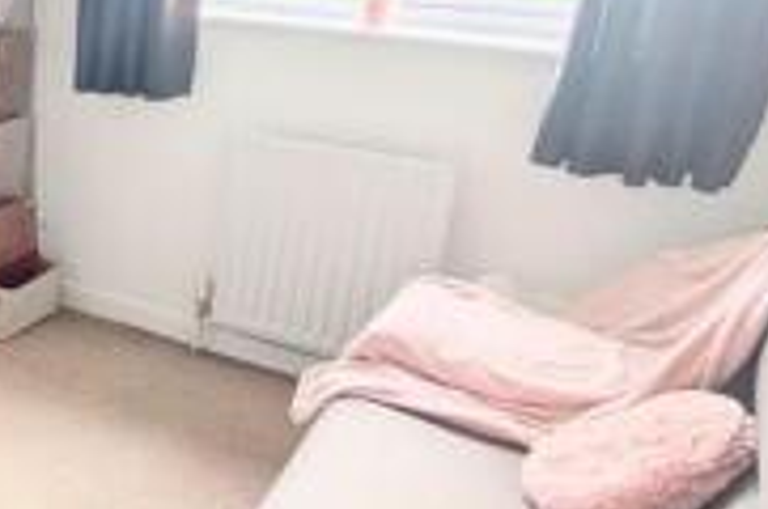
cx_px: -108
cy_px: 197
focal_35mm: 47
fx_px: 1001
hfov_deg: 35.0
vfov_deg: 28.5
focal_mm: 1.85
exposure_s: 1/154
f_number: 2.2
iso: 45
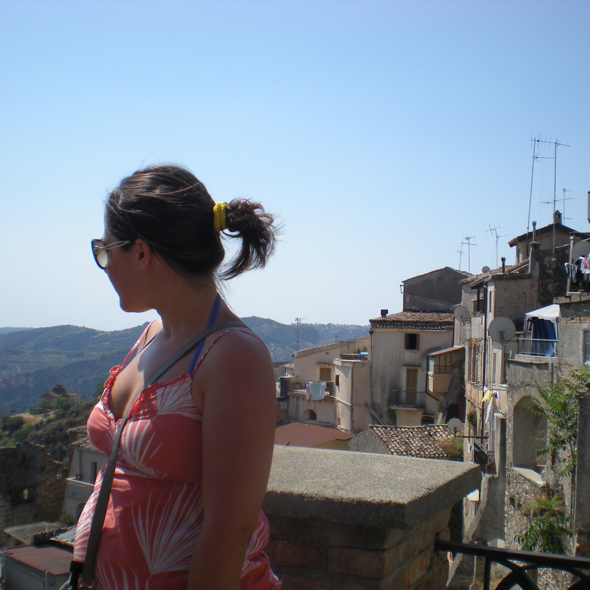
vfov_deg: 37.6
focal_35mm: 45
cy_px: 295
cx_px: 350
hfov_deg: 37.4
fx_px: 868
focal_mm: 6.3
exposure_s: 1/626
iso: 64
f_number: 4.6
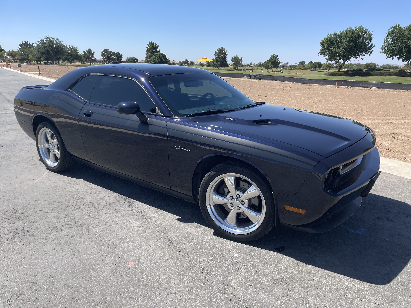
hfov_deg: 67.3
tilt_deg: -17.4
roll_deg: -1.8
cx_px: 206
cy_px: 154
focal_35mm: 26
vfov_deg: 53.1
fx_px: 309
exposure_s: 1/2882
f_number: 1.6
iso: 32
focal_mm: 4.2
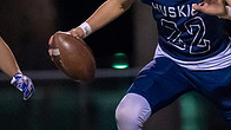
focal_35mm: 1022
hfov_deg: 2.1
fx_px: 6257
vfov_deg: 1.2
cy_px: 16
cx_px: 217
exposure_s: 1/1000
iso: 5000
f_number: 2.8
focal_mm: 200
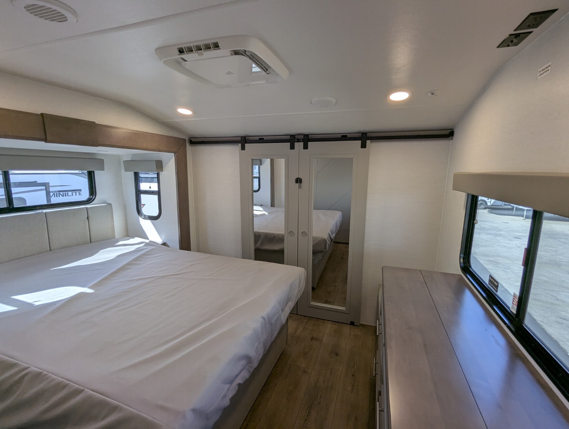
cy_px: 214
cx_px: 284
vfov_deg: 78.2
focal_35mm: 16
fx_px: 263
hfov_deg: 94.4
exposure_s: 1/135
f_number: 2.2
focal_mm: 2.35
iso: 46
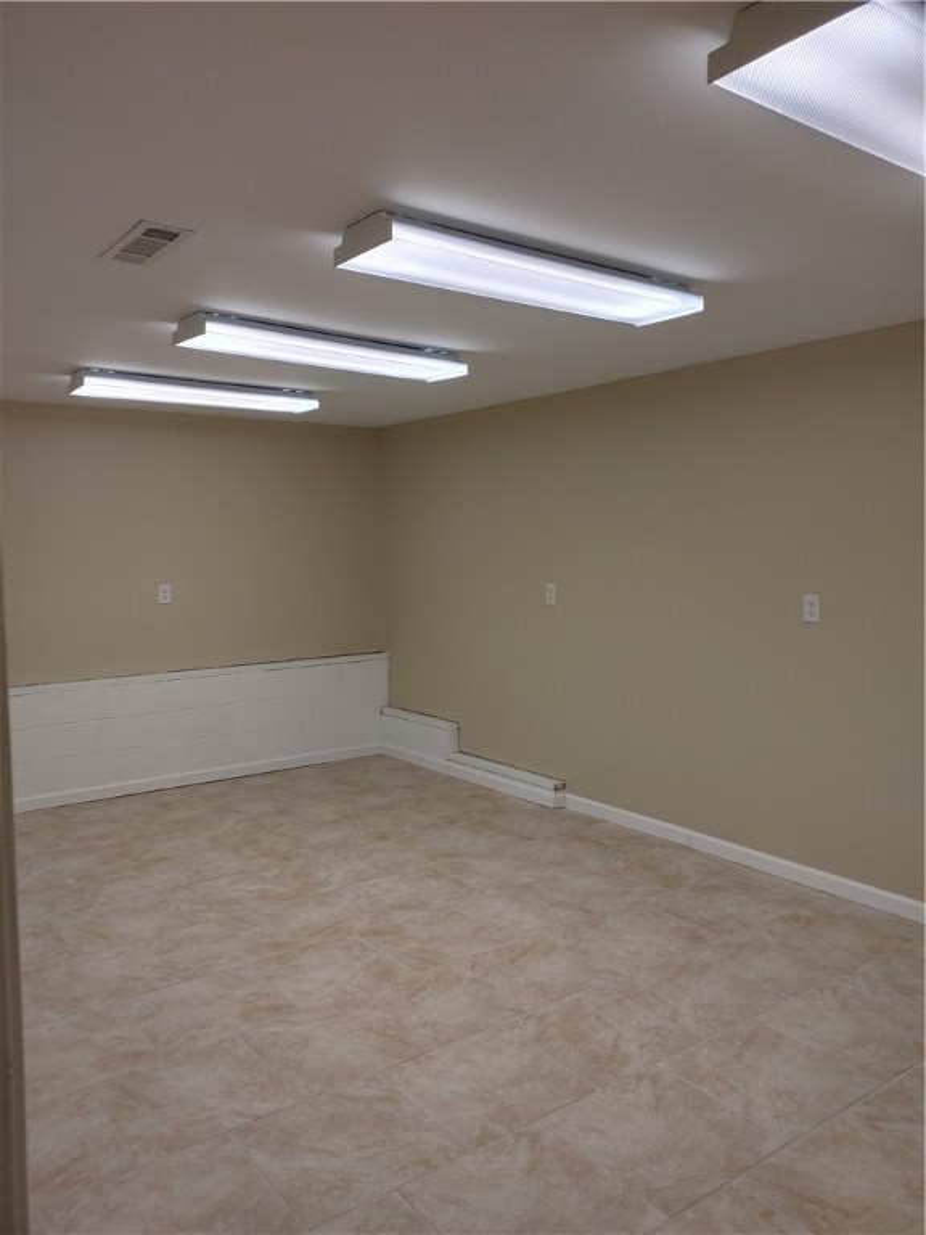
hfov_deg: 53.1
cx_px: 463
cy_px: 618
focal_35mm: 26
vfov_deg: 67.3
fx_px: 927
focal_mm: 5.58
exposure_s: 1/30
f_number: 1.8
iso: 100
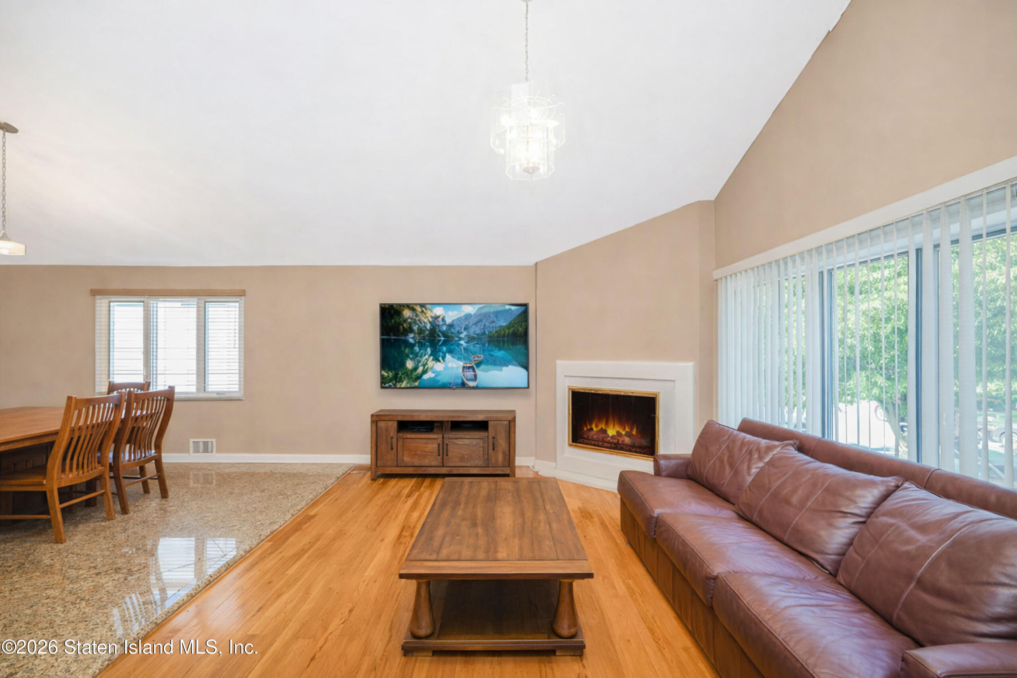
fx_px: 452
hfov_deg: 96.7
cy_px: 339
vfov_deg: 73.8
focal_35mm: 16
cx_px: 508
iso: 64
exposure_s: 1/25
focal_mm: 16
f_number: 4
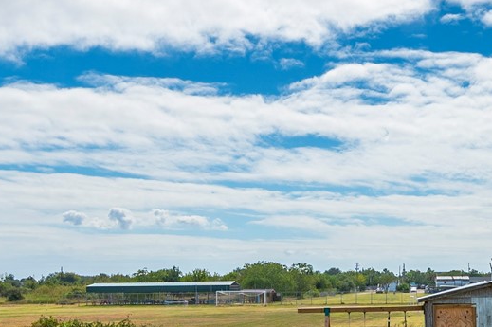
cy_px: 288
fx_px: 915
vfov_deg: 19.9
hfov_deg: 29.1
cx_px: 426
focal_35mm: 67
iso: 125
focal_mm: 16
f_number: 11
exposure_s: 1/250
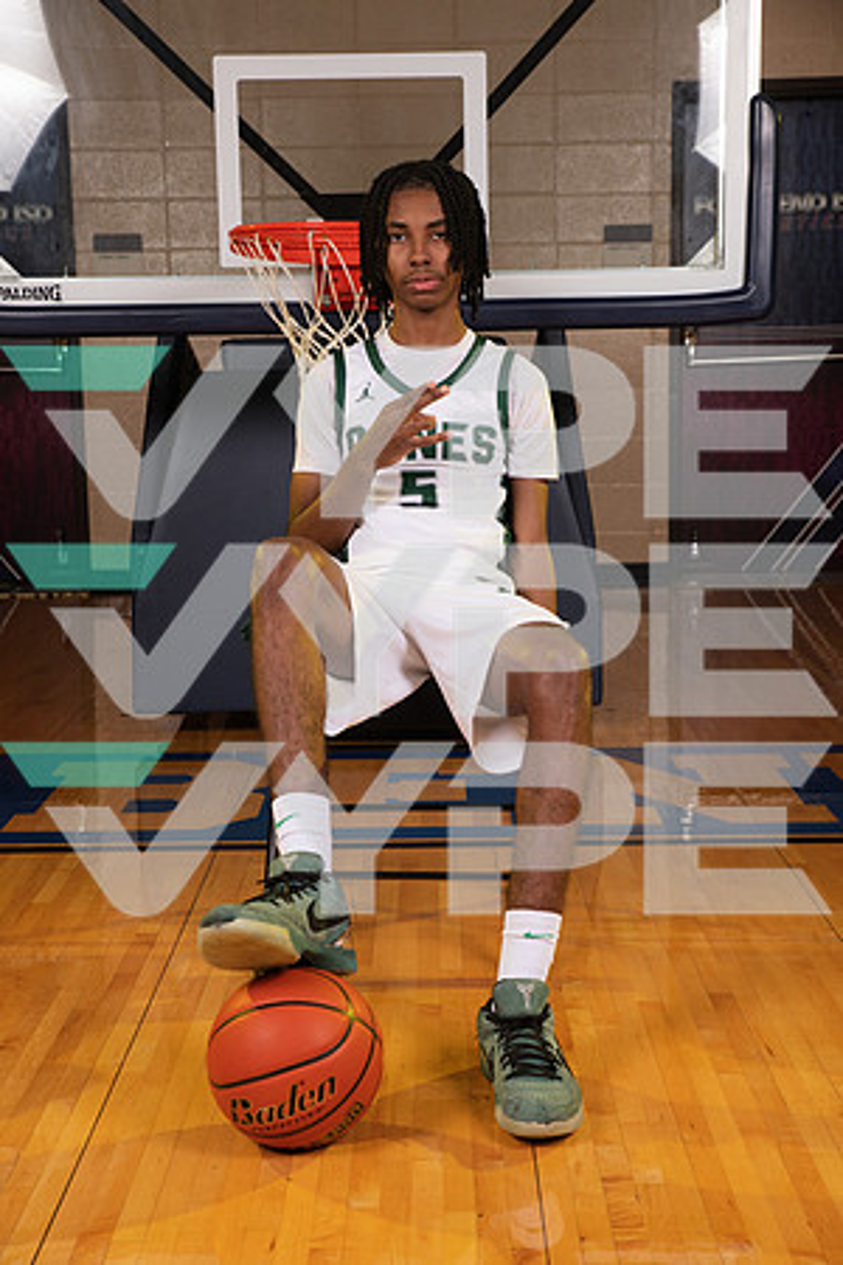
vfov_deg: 36.2
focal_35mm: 55
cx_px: 422
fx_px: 1932
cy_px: 632
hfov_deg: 24.6
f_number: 7.1
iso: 320
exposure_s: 1/320
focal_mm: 55
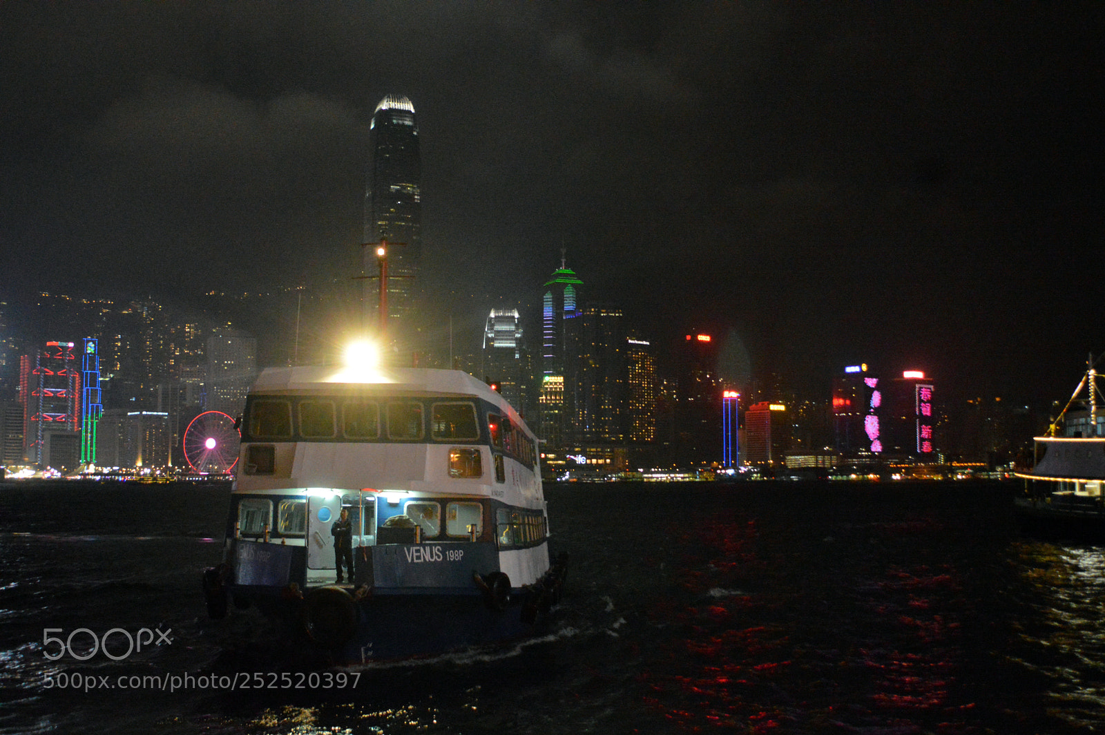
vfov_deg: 28.0
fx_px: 1472
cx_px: 552
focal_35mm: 48
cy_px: 368
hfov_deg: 41.1
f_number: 4.8
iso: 5600
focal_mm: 32
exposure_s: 1/50
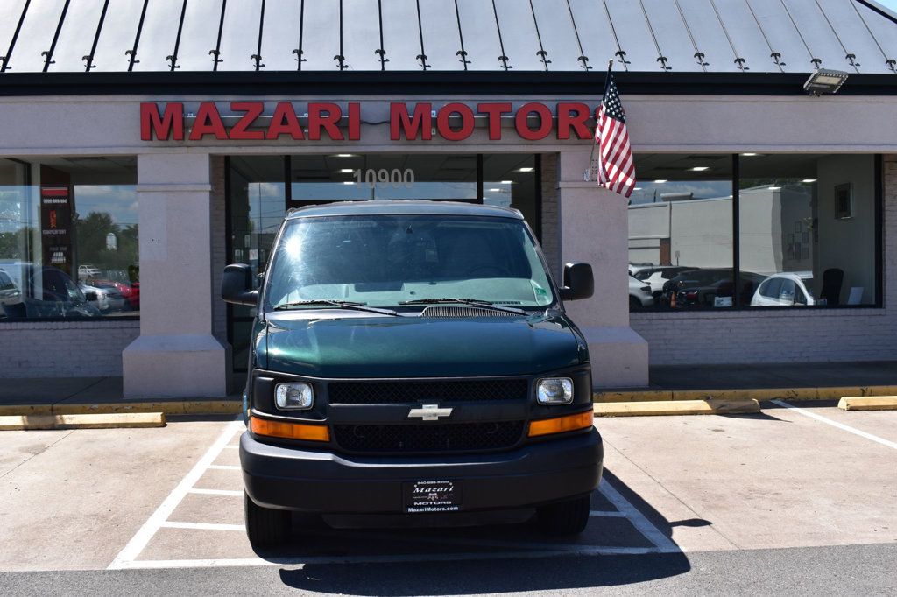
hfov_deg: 46.4
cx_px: 448
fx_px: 1046
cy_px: 298
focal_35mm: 42
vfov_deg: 31.9
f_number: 11
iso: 400
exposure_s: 1/400
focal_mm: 28
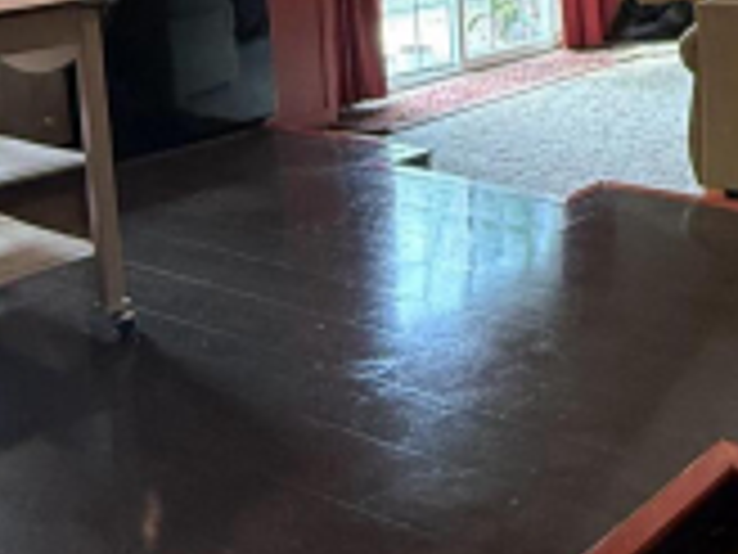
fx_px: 1215
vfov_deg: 24.4
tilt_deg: -6.8
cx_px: 783
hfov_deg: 30.7
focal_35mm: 57
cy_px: -16
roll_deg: +0.4
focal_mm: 2.22
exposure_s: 1/60
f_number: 2.2
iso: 400
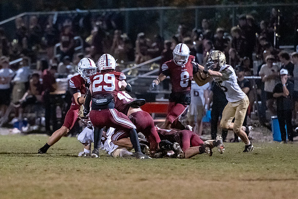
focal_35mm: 388
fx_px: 3215
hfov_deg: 5.3
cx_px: 81
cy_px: 131
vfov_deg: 3.5
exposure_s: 1/800
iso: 10000
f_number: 2.8
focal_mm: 200
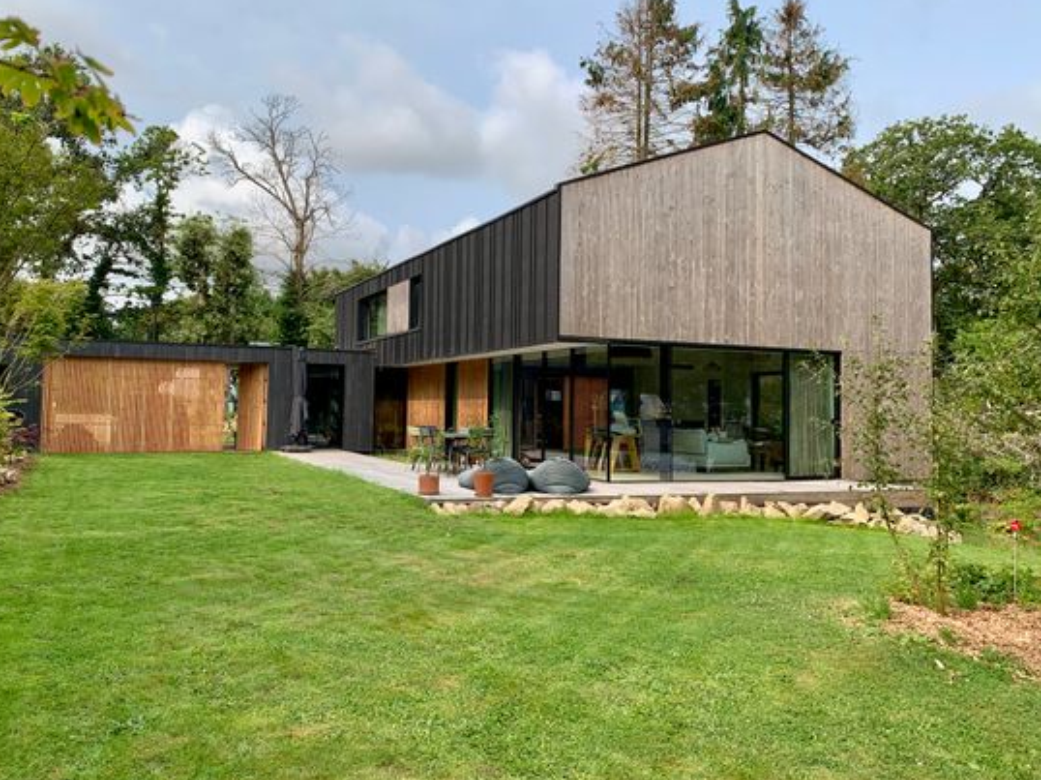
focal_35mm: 29
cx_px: 478
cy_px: 366
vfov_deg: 48.2
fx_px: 872
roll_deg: -0.6
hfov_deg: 61.6
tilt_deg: +1.8
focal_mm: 4.25
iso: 25
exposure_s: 1/1610
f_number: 1.8
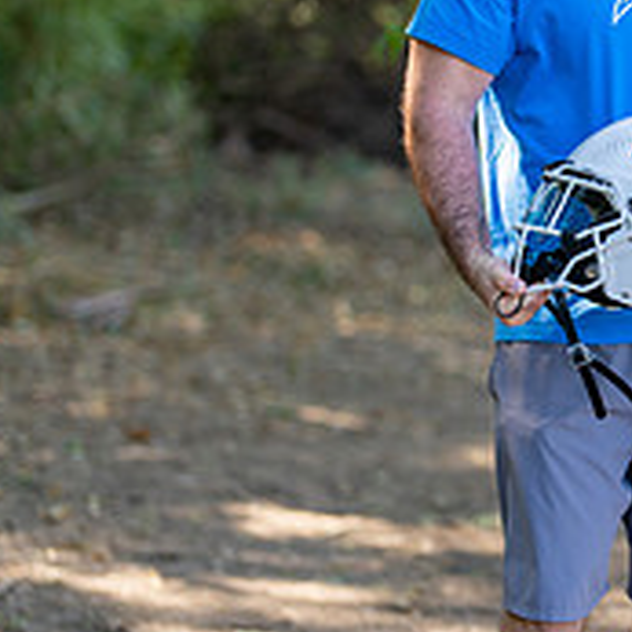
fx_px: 3243
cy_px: 265
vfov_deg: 11.1
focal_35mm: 157
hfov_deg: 10.9
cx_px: 759
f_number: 1.2
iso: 100
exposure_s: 1/1250
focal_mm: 50
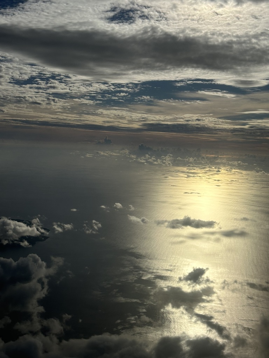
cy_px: 179
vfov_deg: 39.7
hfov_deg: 30.3
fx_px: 497
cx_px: 134
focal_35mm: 48
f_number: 1.78
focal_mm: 6.86
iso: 50
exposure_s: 1/23256
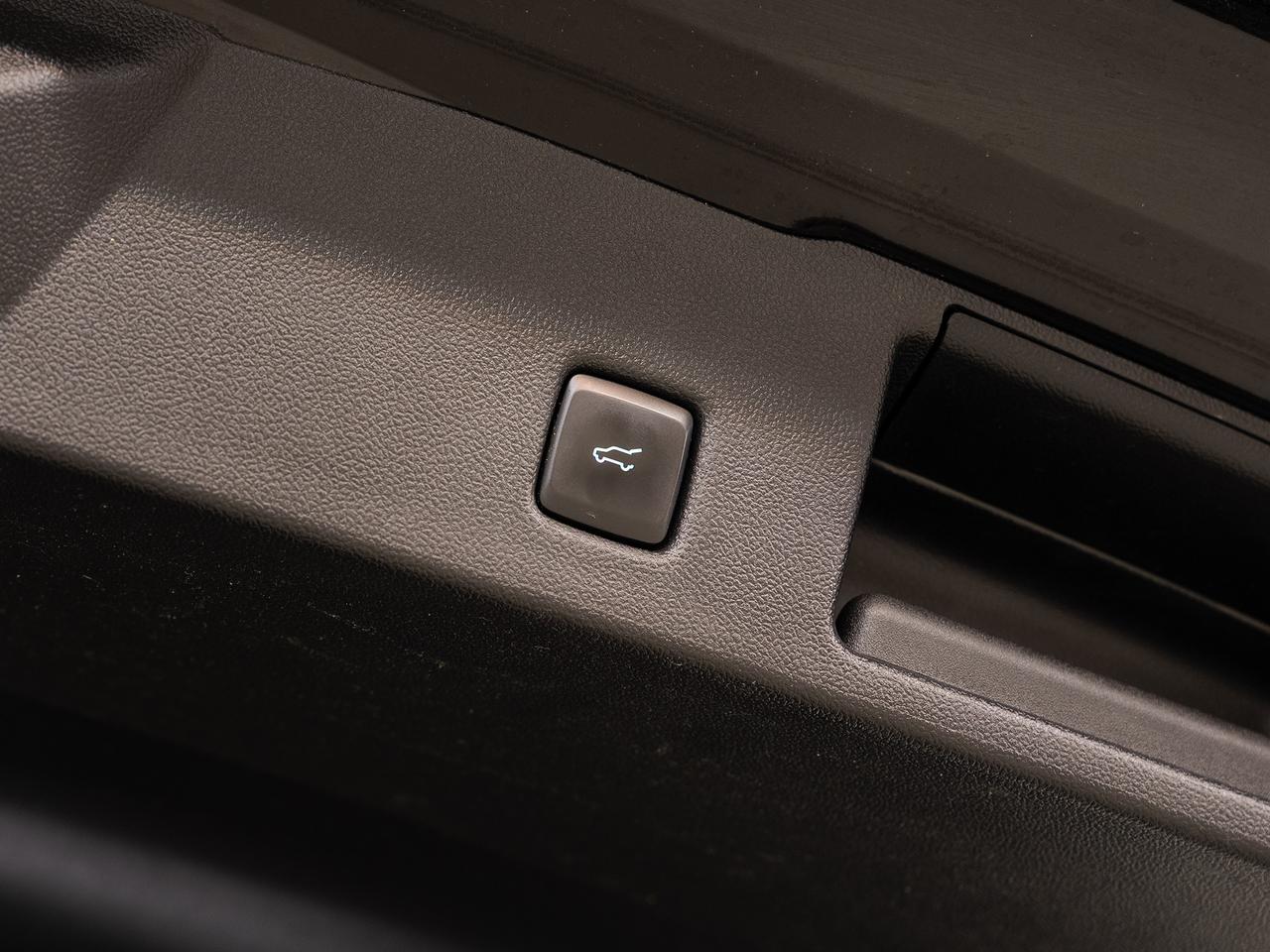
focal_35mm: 100
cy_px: 588
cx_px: 697
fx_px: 3667
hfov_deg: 19.6
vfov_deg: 14.8
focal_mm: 70
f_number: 5.6
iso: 100
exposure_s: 1/1.25
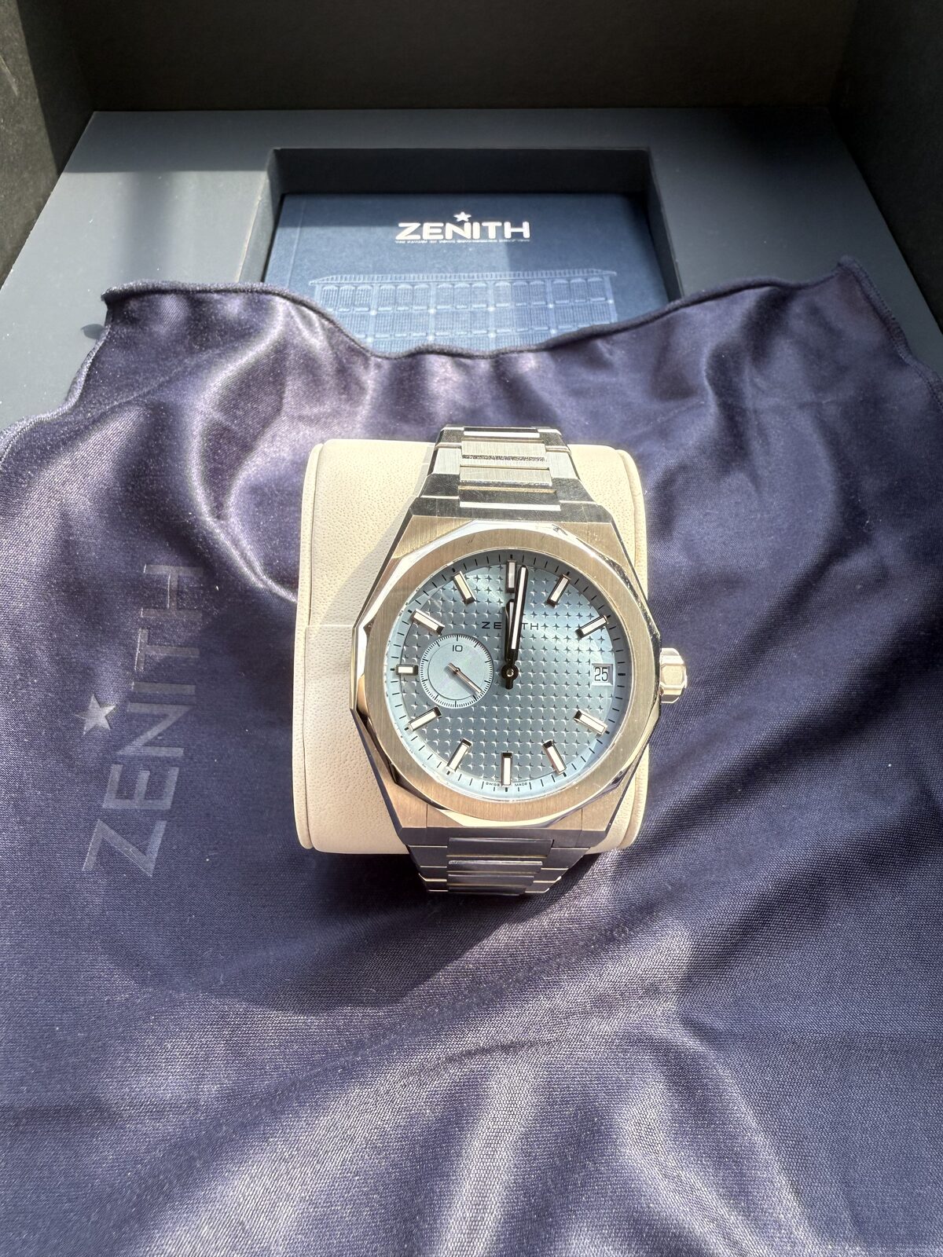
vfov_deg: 71.6
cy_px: 628
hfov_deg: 56.8
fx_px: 872
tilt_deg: -51.4
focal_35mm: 24
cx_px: 472
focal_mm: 2.22
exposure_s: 1/349
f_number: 2.2
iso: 50
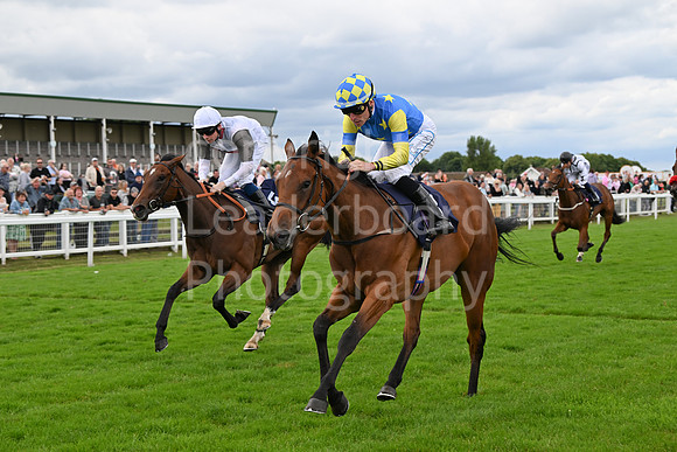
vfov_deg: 19.5
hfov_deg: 28.8
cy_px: 226
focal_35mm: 70
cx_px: 338
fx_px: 1317
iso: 500
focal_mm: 70
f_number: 5.6
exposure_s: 1/1600
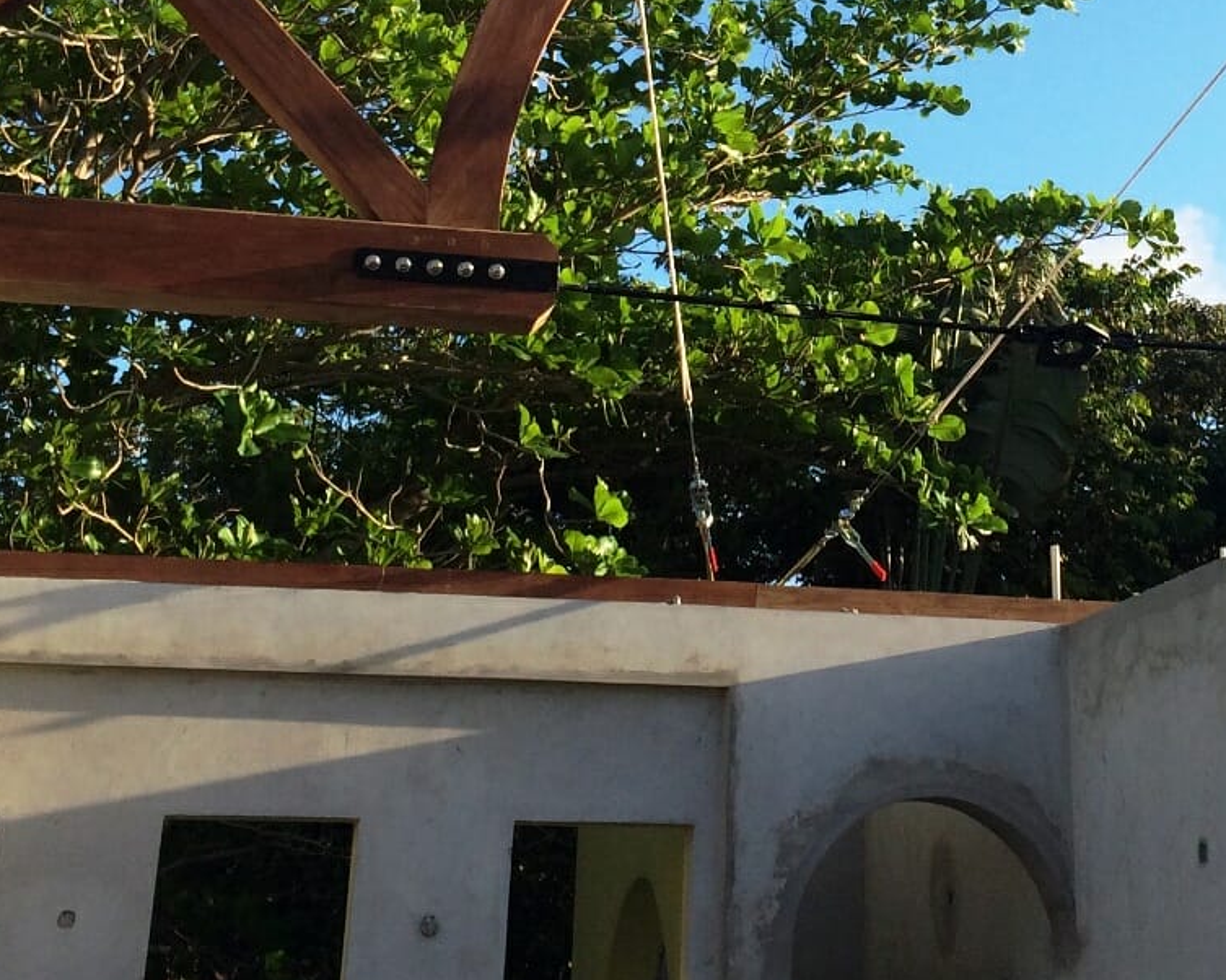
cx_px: 884
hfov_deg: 26.9
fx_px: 2539
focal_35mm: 70
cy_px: -65
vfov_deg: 20.9
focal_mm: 4.12
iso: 32
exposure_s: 1/892
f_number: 2.2
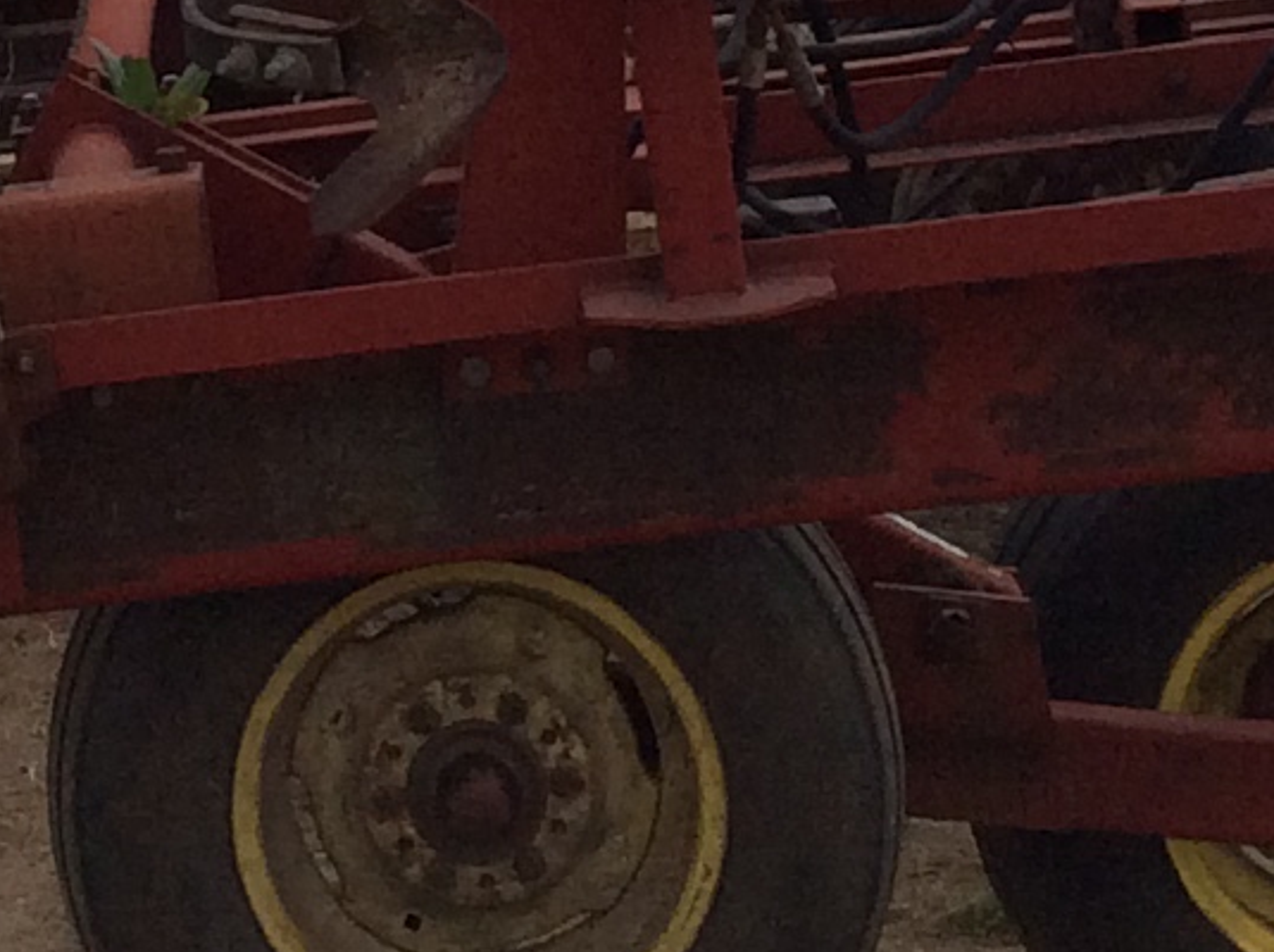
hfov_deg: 12.7
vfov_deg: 9.0
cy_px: -952
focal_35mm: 155
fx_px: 5698
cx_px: 131
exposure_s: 1/894
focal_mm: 3.3
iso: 32
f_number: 2.4
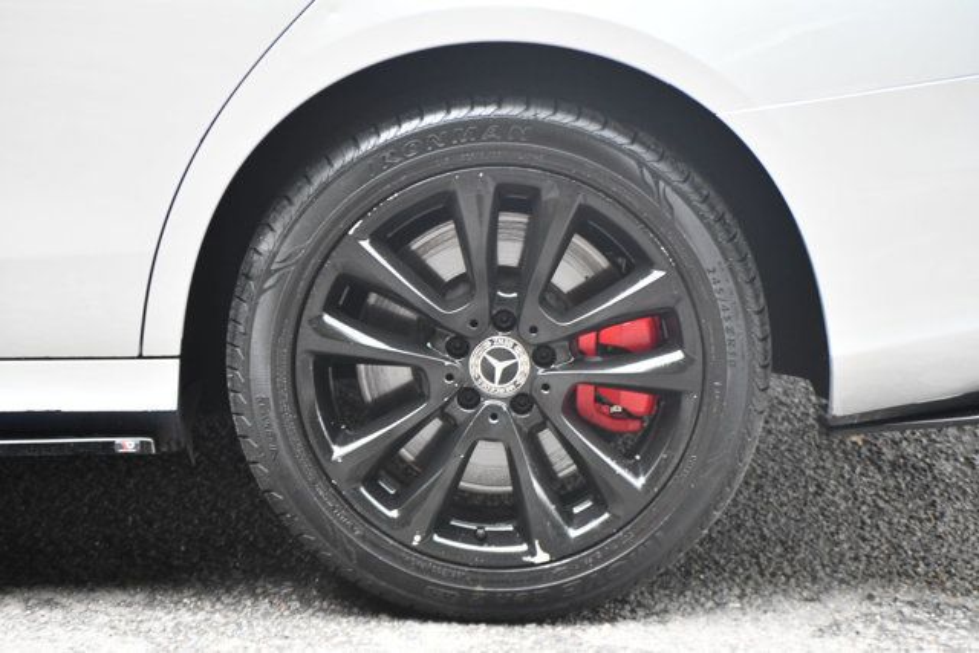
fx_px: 3998
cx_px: 490
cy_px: 326
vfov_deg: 9.3
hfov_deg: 14.0
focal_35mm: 147
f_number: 4.8
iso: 1600
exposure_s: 1/125
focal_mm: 98
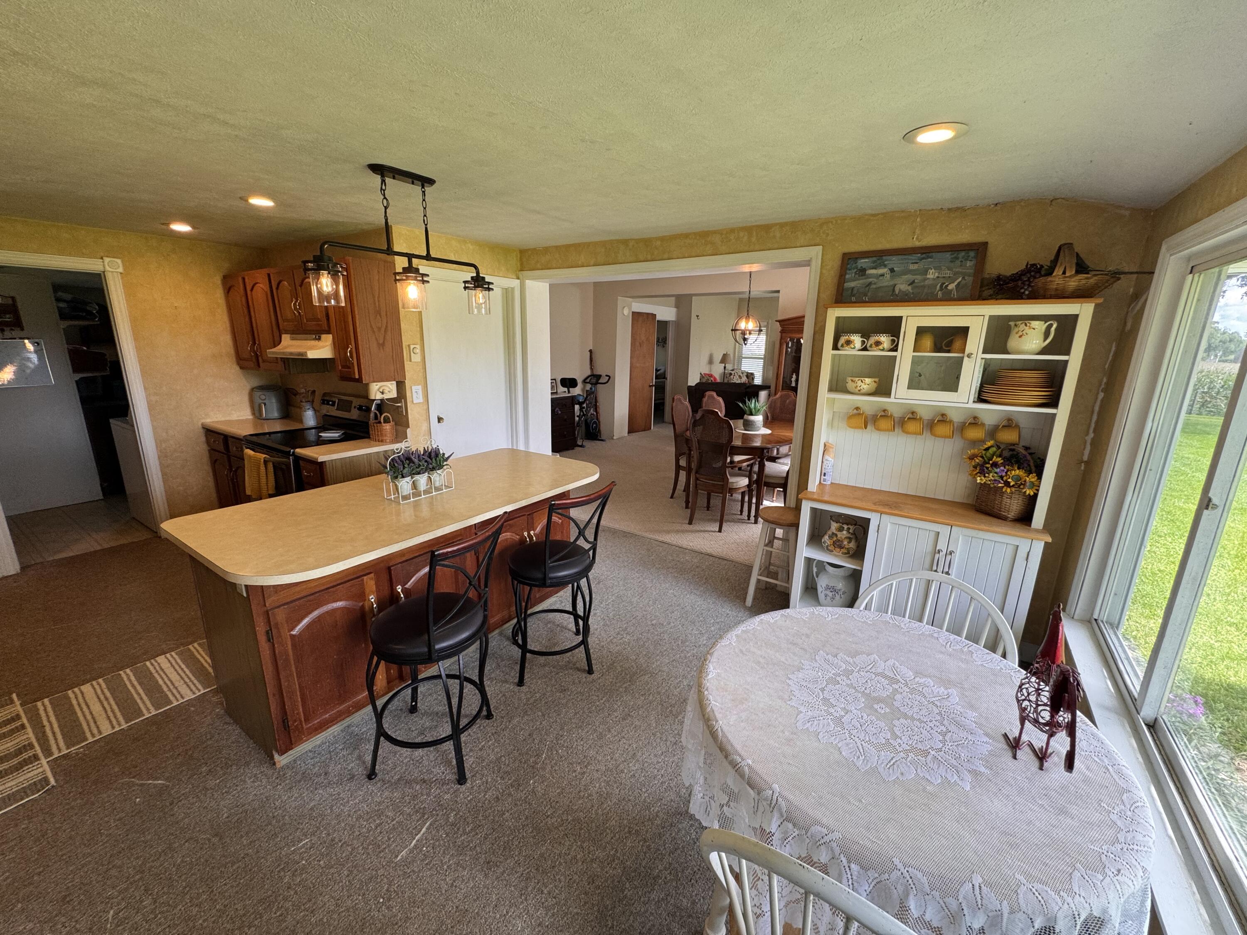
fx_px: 504
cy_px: 468
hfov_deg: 102.1
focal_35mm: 14
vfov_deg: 85.7
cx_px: 624
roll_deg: -1.6
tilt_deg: -14.0
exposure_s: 1/120
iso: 100
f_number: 2.2
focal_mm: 2.22
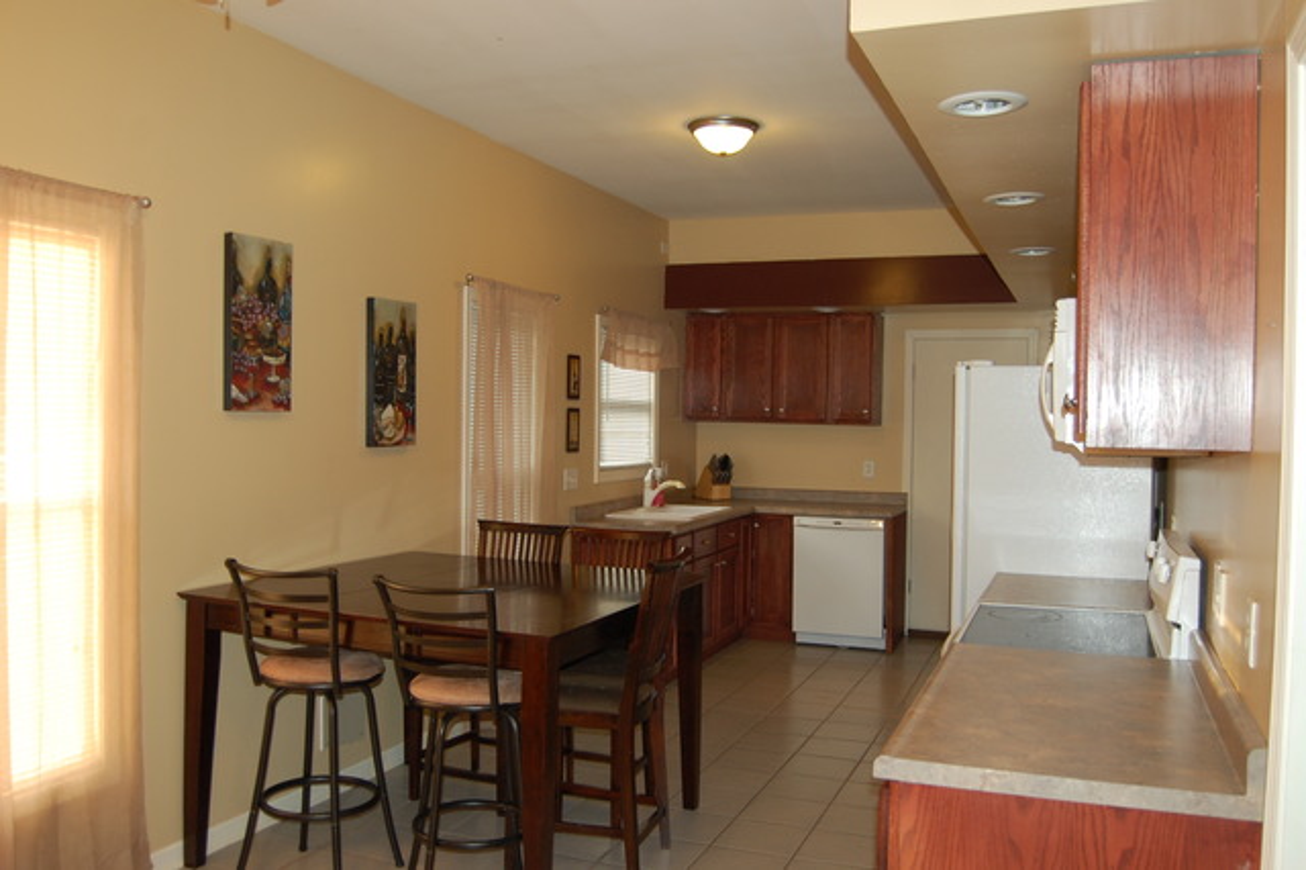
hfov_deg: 62.0
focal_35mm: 30
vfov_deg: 43.6
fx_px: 1088
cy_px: 435
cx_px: 653
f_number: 3.8
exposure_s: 1/60
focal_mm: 20
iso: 400
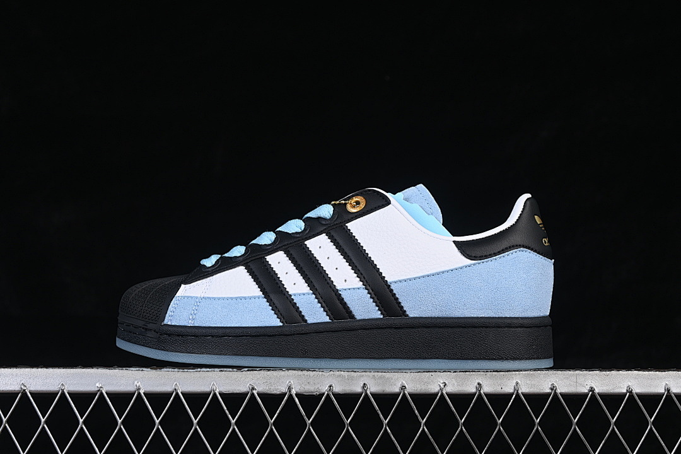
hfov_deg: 27.0
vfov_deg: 18.2
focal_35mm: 75
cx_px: 340
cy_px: 227
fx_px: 1419
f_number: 8
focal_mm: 50
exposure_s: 1/80
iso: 160
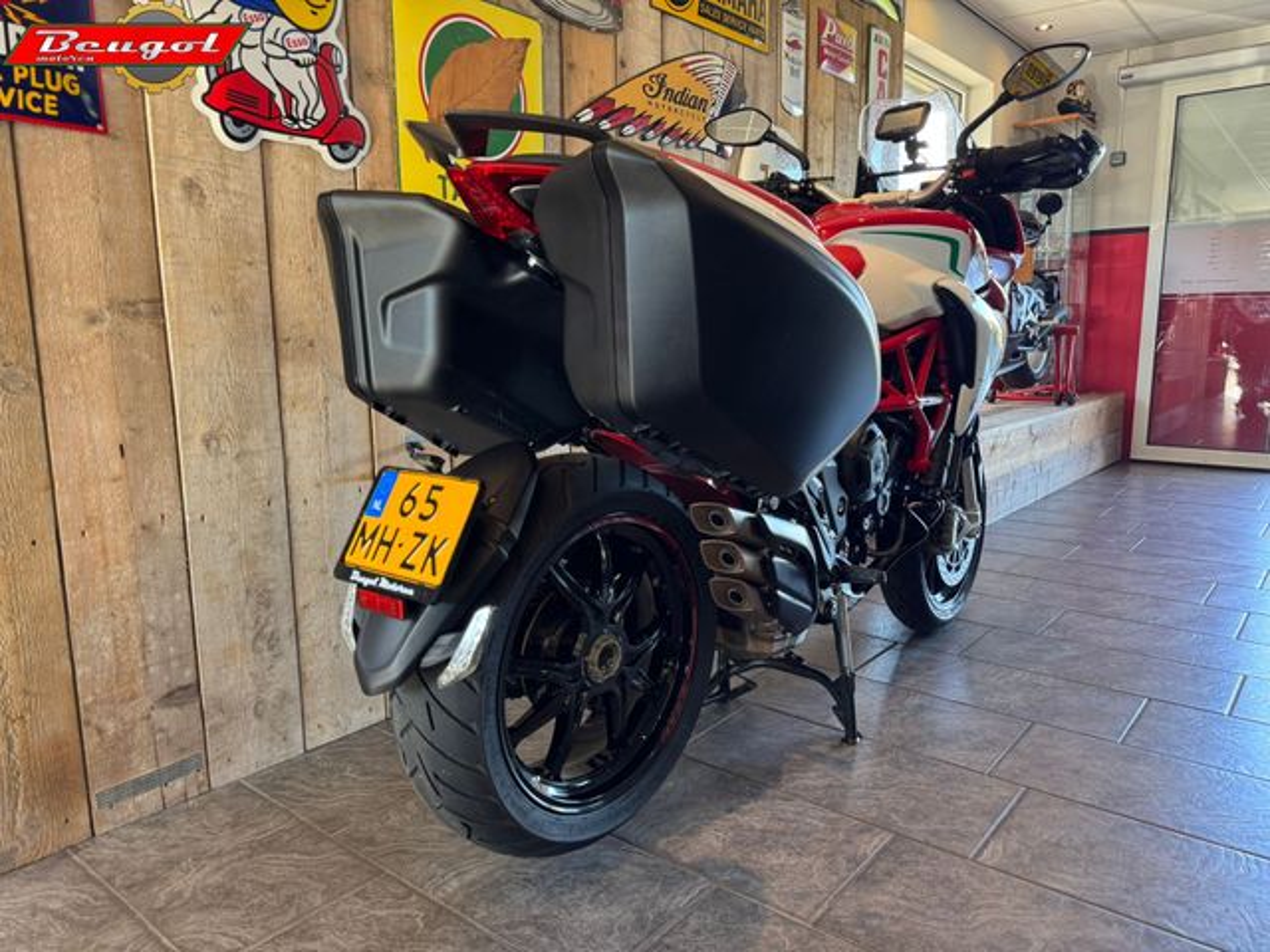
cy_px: 476
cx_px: 635
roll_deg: +1.2
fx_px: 881
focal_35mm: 24
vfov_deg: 56.8
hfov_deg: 71.6
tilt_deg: -9.3
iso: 160
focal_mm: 6.76
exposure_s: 1/100
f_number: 1.78
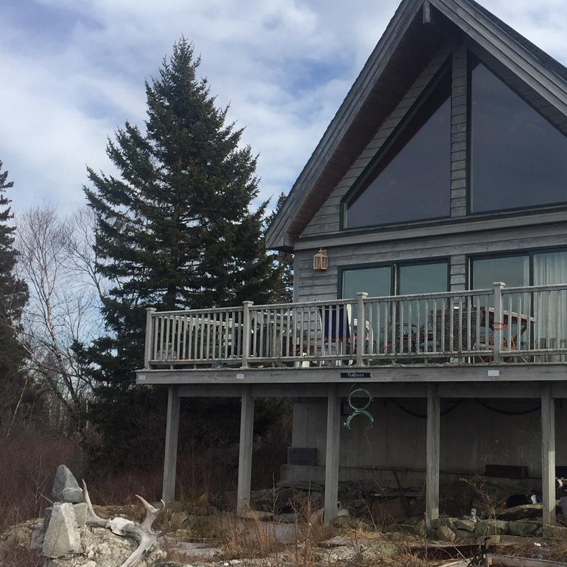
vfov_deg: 34.0
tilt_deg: +9.0
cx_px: 397
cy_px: 259
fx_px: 927
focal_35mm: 50
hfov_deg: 33.6
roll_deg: -1.6
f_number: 2.2
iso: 32
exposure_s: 1/1582
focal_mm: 4.15
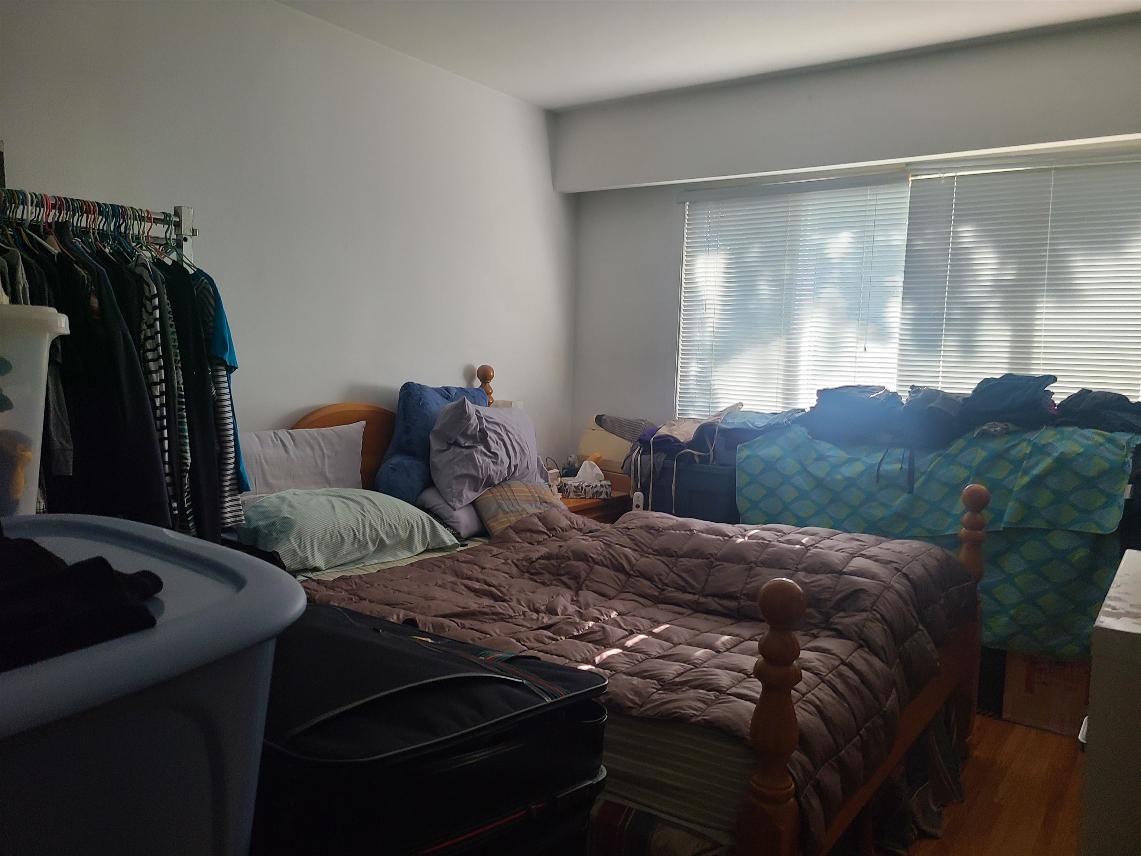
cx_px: 570
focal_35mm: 26
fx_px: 857
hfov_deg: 67.3
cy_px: 428
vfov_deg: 53.1
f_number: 1.8
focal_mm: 5.4
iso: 80
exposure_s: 1/120
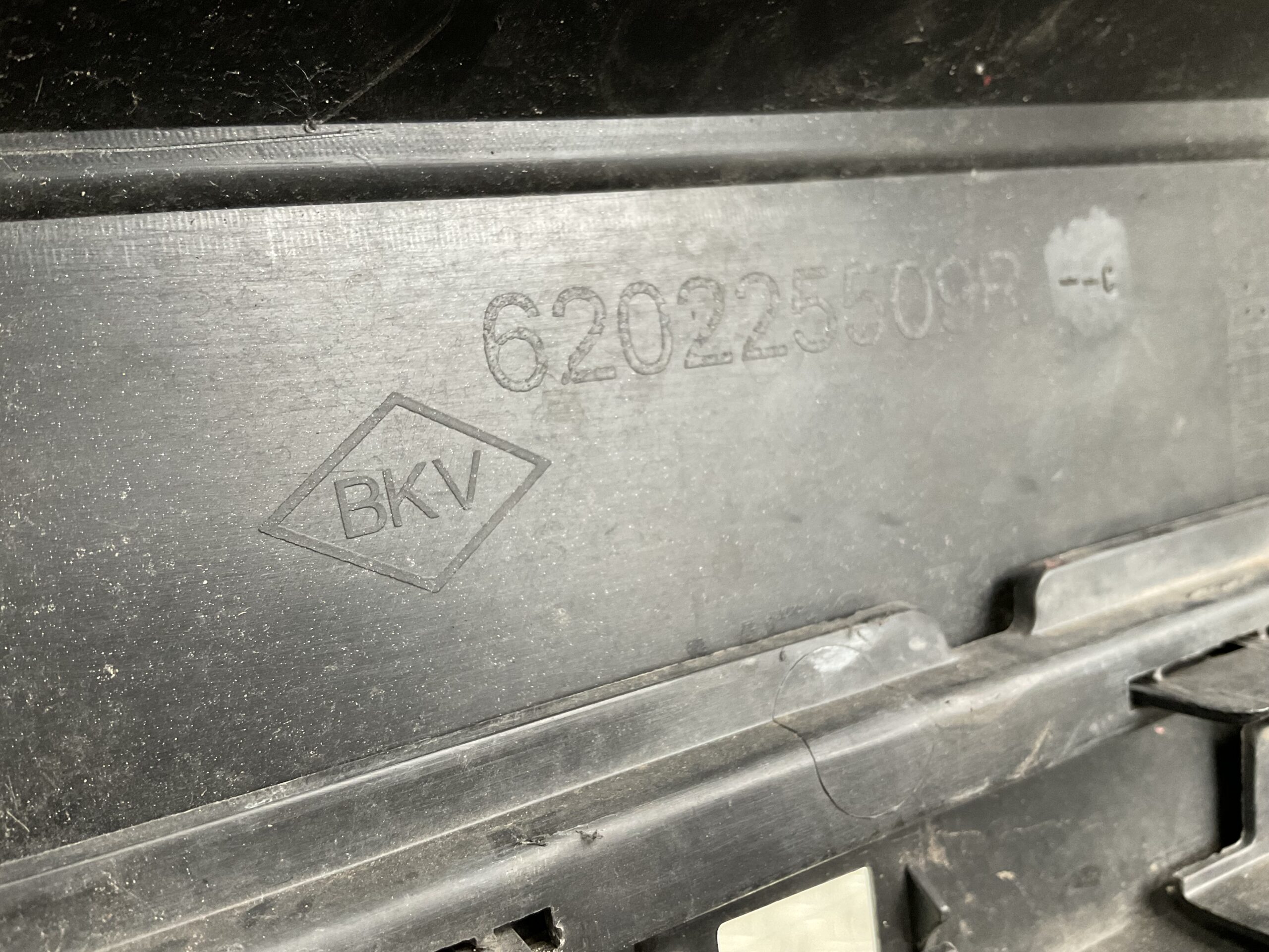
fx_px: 1063
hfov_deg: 61.7
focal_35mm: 29
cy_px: 476
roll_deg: +6.4
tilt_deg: -7.3
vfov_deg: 48.2
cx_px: 634
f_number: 1.8
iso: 125
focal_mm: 3
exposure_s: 1/50
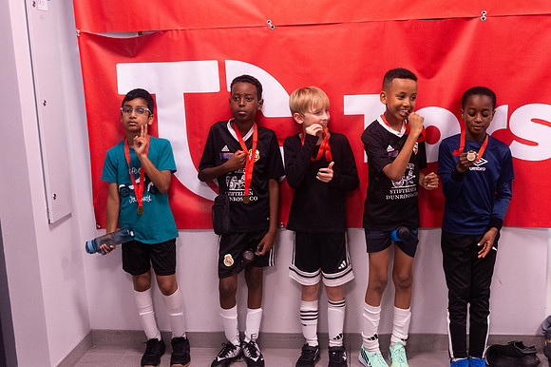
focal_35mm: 41
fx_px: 629
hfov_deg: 47.3
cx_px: 276
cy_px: 184
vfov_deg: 32.5
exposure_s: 1/320
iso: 8000
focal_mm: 40
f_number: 3.5
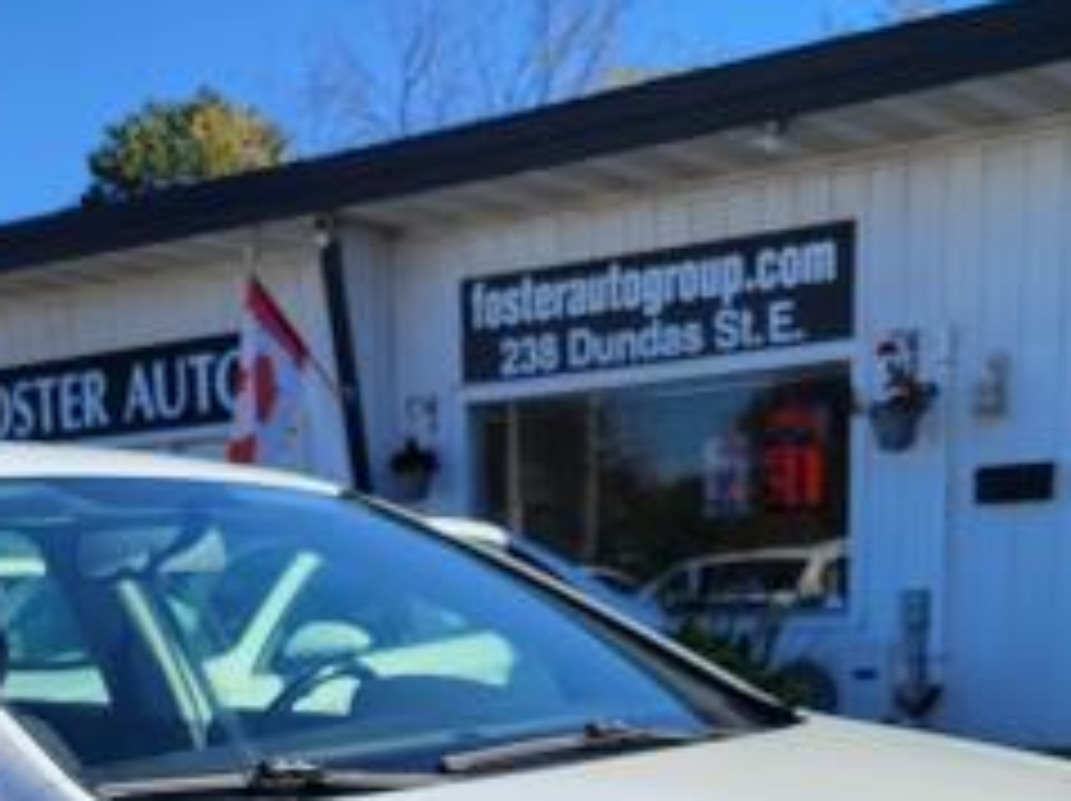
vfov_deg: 19.2
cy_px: 1076
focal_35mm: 70
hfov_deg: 27.5
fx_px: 2164
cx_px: 297
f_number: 1.8
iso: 40
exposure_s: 1/2314
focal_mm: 5.4
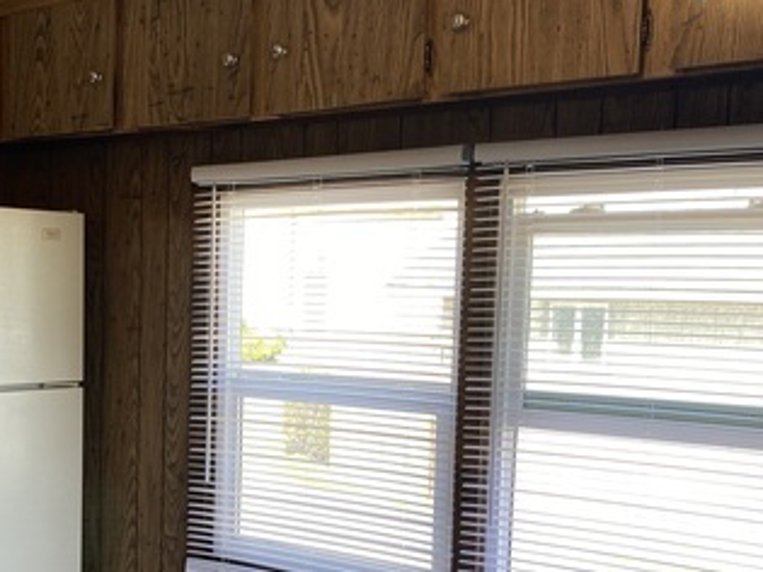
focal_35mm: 55
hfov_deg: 34.1
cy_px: 407
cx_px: 176
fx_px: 1212
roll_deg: -1.1
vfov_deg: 26.3
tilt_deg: -4.2
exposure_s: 1/120
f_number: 1.8
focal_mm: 4.25
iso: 50
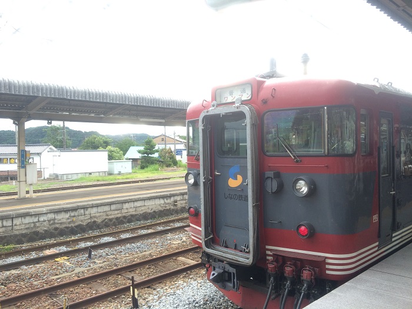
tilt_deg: -0.1
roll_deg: +1.5
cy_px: 154
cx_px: 206
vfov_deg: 48.2
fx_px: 345
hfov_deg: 61.7
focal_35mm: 29
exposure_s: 1/120
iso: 32
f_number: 2.2
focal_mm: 4.15
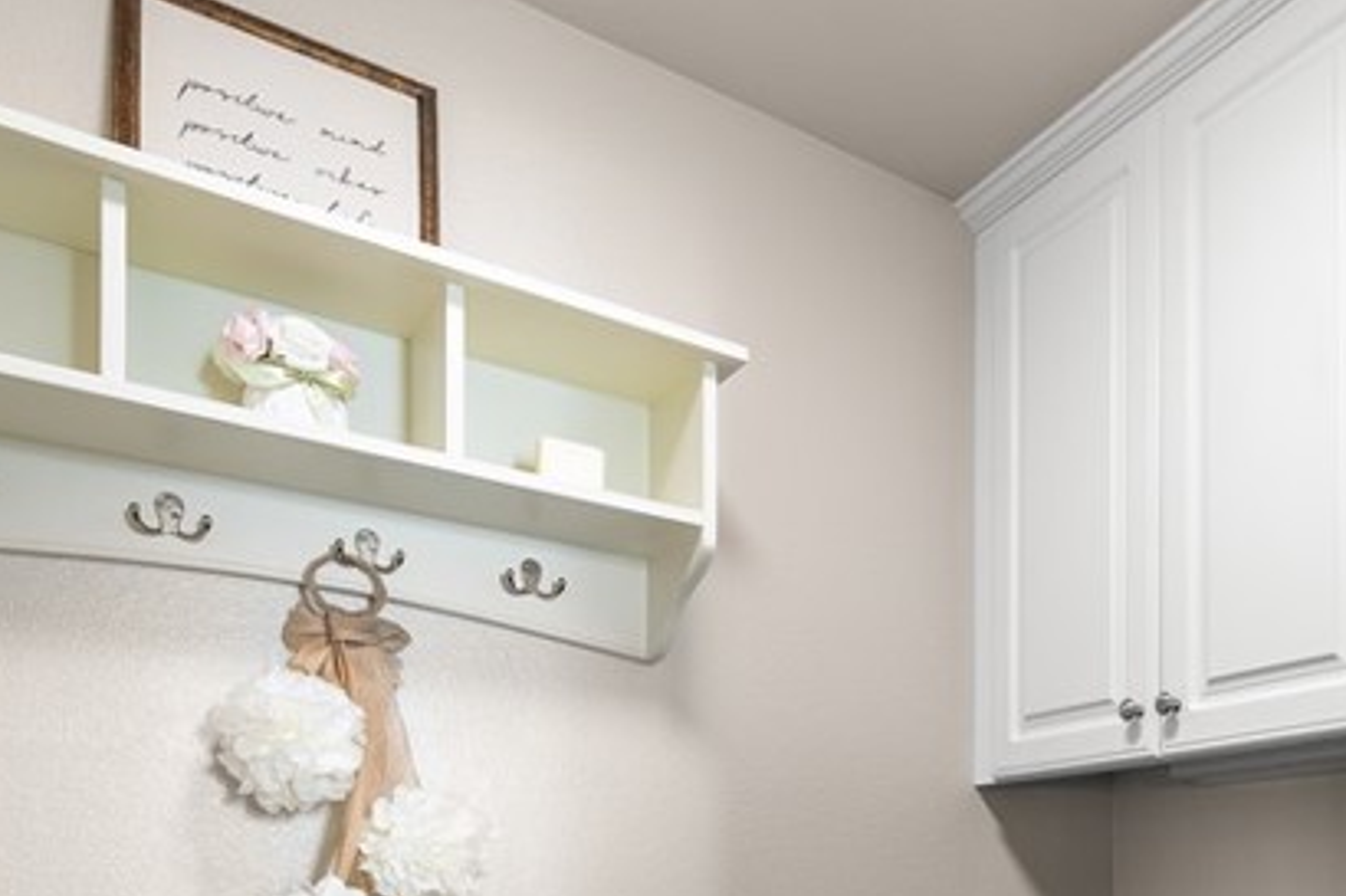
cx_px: 1087
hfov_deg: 57.1
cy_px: 881
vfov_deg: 38.9
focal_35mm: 30
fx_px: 1121
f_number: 8
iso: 160
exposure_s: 1/2
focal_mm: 12
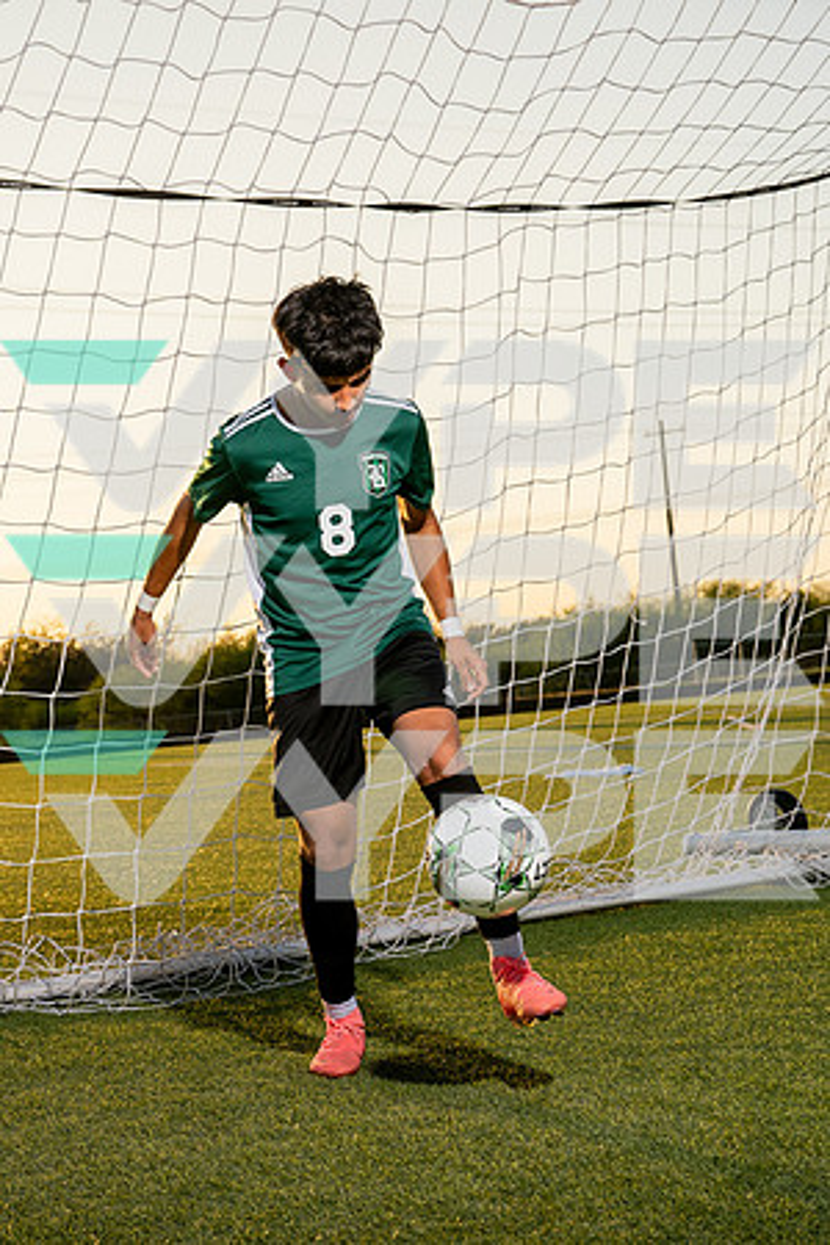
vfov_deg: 29.2
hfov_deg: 19.4
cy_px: 647
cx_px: 101
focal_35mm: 69
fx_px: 2393
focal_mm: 44
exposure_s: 1/1250
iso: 200
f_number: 5
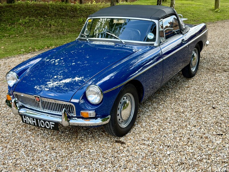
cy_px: 86
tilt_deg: -18.5
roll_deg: +2.2
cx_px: 114
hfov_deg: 39.7
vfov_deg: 30.3
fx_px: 318
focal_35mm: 48
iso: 80
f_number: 1.78
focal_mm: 6.76
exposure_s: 1/509
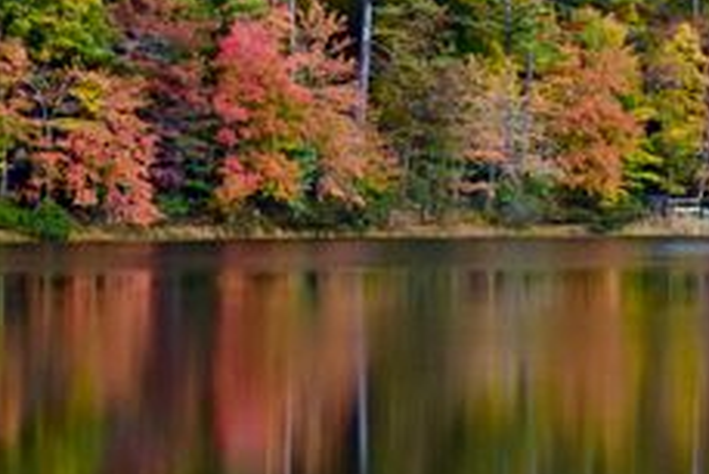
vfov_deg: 5.1
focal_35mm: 268
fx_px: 5281
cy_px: -12
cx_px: 536
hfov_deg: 7.7
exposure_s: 1/3200
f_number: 11
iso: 10000
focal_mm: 120
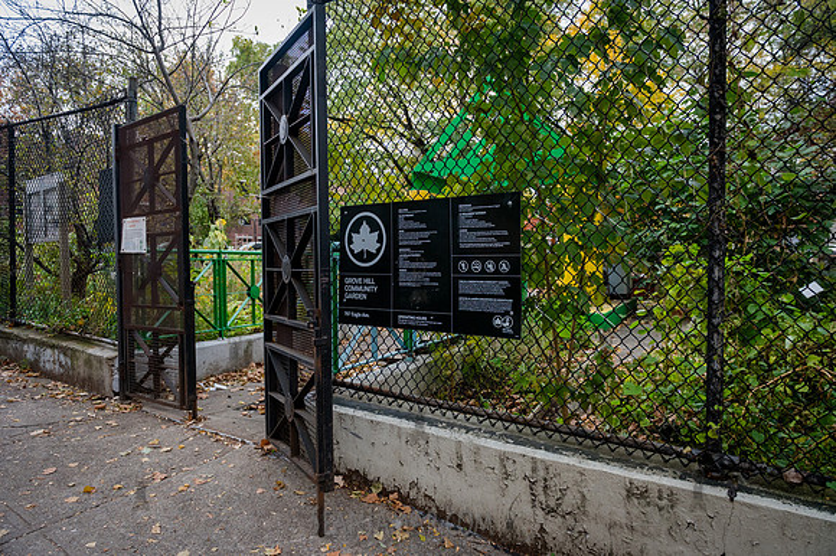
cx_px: 418
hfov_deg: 73.8
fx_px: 557
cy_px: 278
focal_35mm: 24
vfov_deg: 53.1
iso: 2000
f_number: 4.5
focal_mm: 24
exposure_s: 1/1000
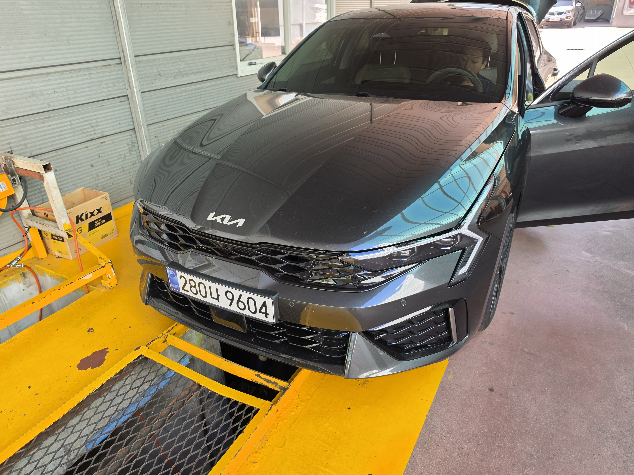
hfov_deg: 73.9
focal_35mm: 23
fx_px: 421
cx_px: 317
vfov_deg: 58.9
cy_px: 238
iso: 40
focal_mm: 6.5
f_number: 1.4
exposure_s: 1/180
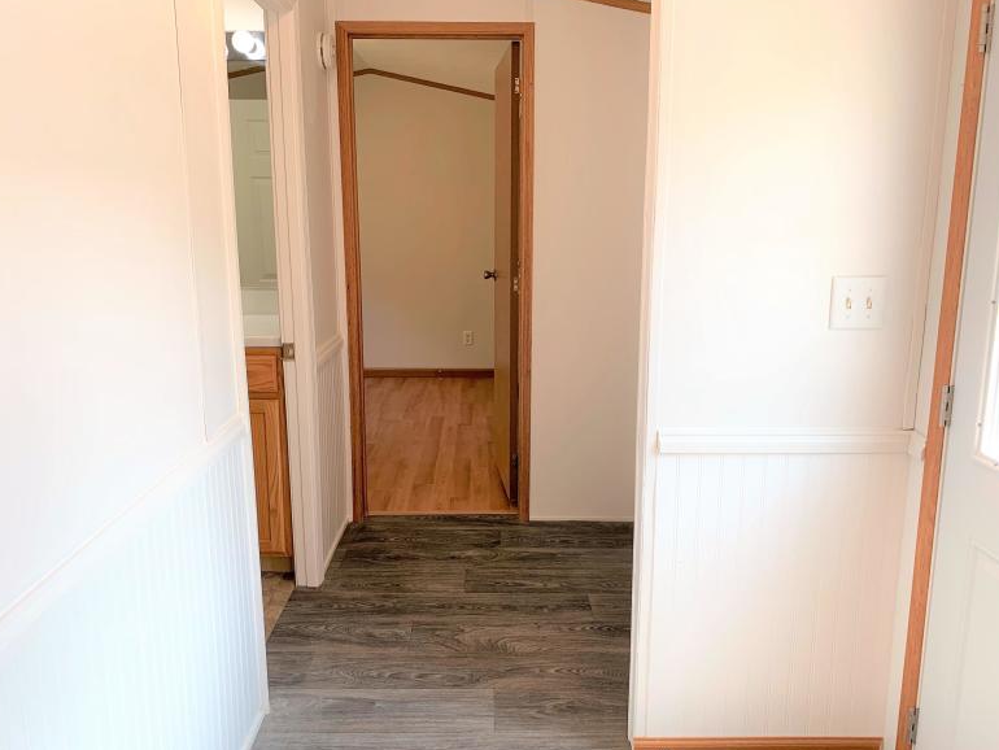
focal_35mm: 27
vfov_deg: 51.4
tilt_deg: -9.7
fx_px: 779
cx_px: 498
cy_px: 378
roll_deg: -0.2
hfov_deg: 65.3
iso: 32
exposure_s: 1/120
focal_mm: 4.25
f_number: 1.8
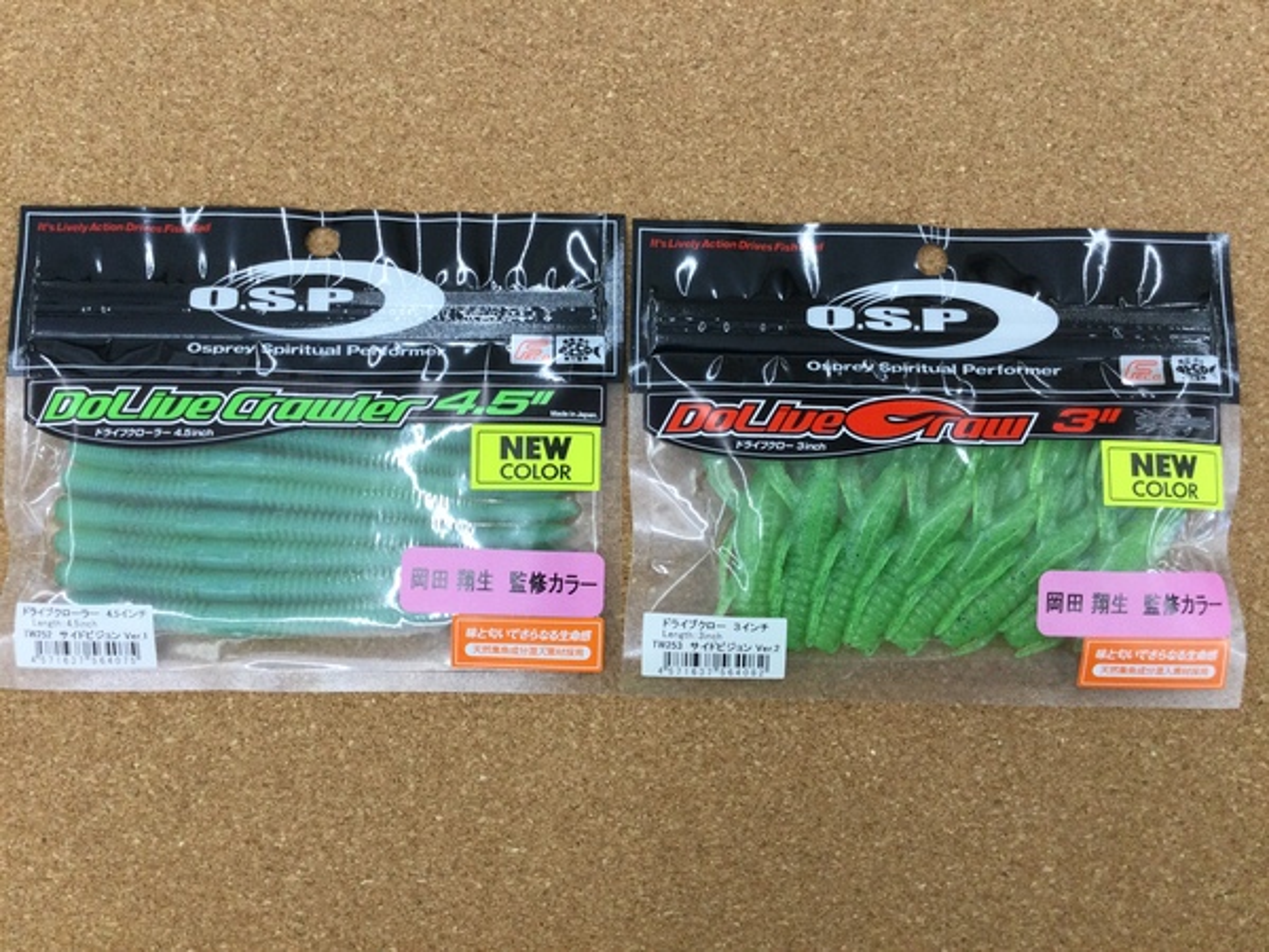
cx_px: 634
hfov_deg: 58.4
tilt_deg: -85.6
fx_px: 1136
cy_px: 476
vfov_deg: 45.4
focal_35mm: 31
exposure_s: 1/30
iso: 25
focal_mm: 3.3
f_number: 2.4
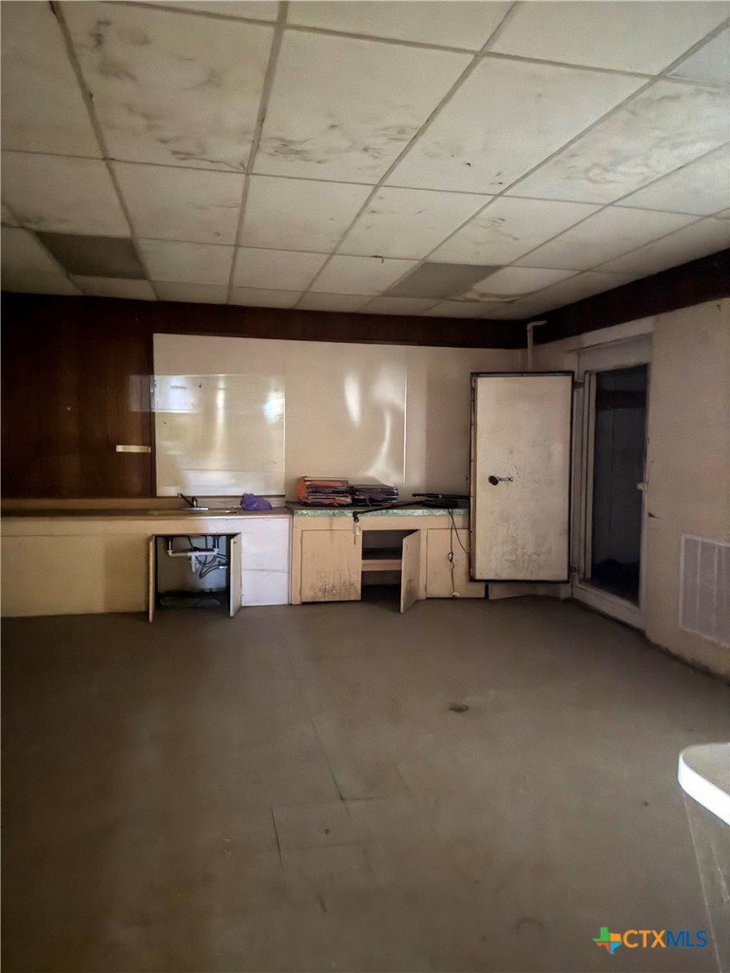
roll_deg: -0.1
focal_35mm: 24
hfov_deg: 56.8
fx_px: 675
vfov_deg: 71.6
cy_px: 486
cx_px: 365
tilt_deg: -5.4
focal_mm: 6.76
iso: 5000
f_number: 1.78
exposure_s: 1/2
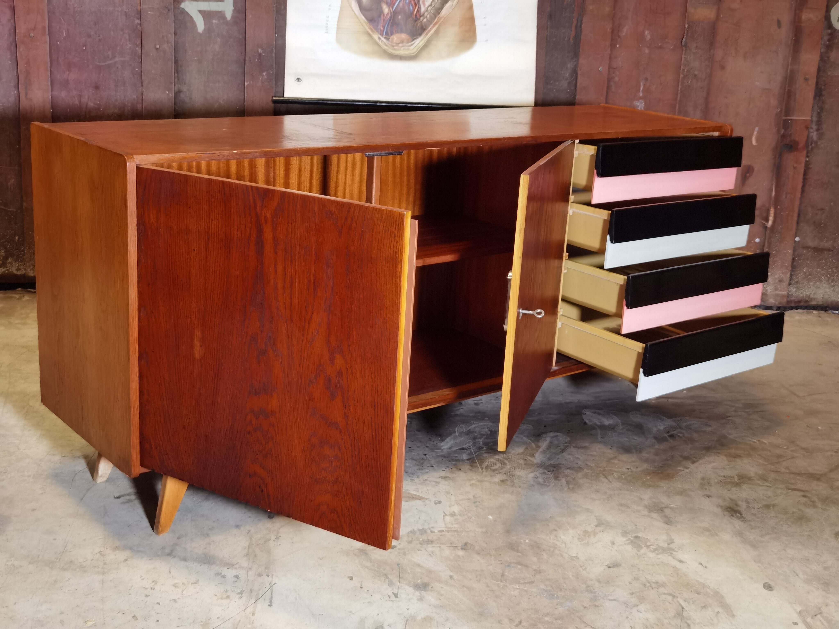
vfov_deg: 32.2
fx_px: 1091
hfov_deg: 42.1
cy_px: 314
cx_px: 420
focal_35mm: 45
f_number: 1.9
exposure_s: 1/33.3
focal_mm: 6.71
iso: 400
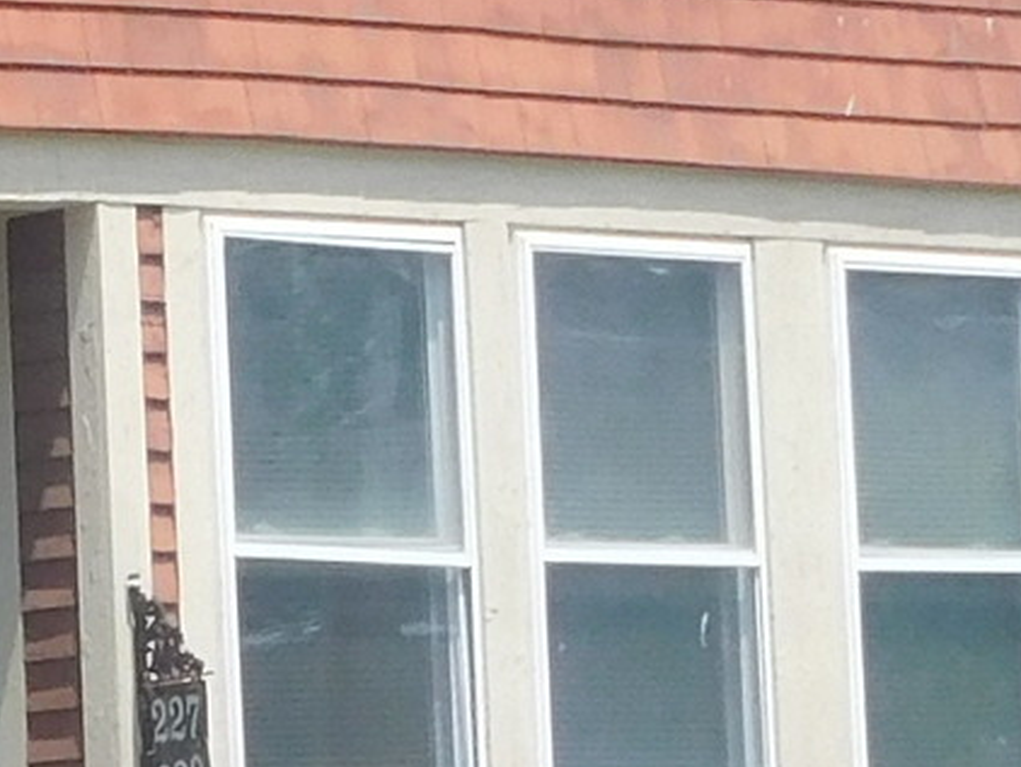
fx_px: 7732
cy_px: 315
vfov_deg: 5.7
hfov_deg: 7.3
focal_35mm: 262
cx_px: -1048
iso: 125
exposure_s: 1/1000
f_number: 3.5
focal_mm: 6.3
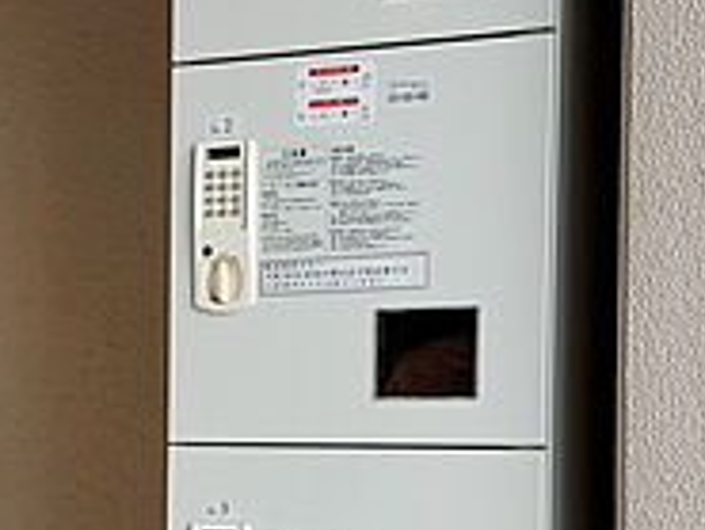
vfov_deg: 17.6
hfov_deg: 23.5
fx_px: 1692
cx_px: 320
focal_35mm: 83
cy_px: 469
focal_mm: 5.23
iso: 25
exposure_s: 1/143
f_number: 1.8
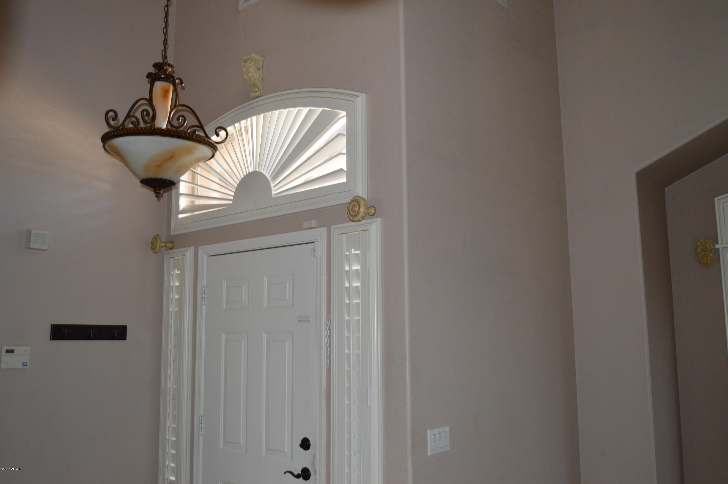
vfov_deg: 43.5
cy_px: 242
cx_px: 364
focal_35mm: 30
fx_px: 606
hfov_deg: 62.0
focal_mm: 20
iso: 560
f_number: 3.5
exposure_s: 1/60
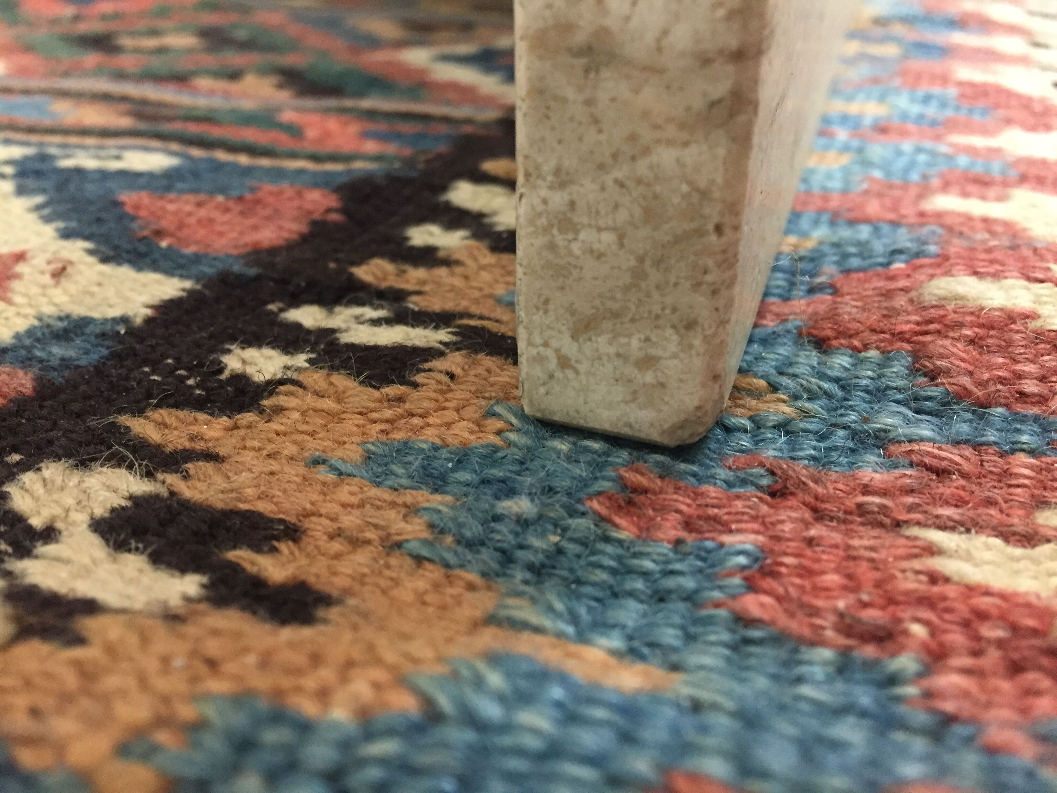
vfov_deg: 48.2
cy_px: 396
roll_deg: +2.3
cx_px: 528
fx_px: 886
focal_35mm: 29
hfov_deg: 61.7
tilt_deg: -27.9
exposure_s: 1/17
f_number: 2.2
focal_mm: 4.15
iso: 250
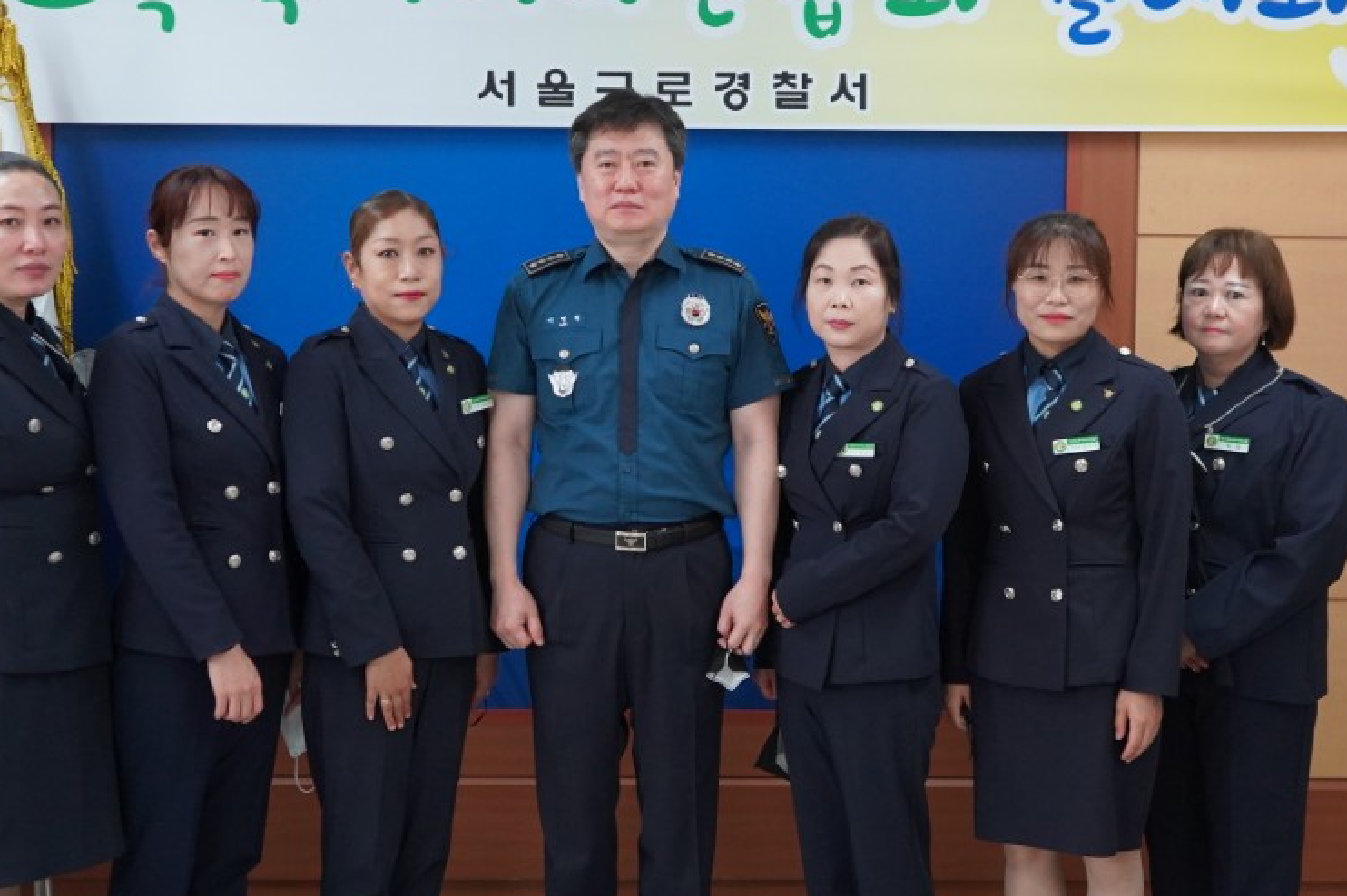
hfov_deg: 39.6
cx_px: 644
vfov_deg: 27.0
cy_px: 414
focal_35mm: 50
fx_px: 1870
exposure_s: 1/161
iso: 4000
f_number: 4
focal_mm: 29
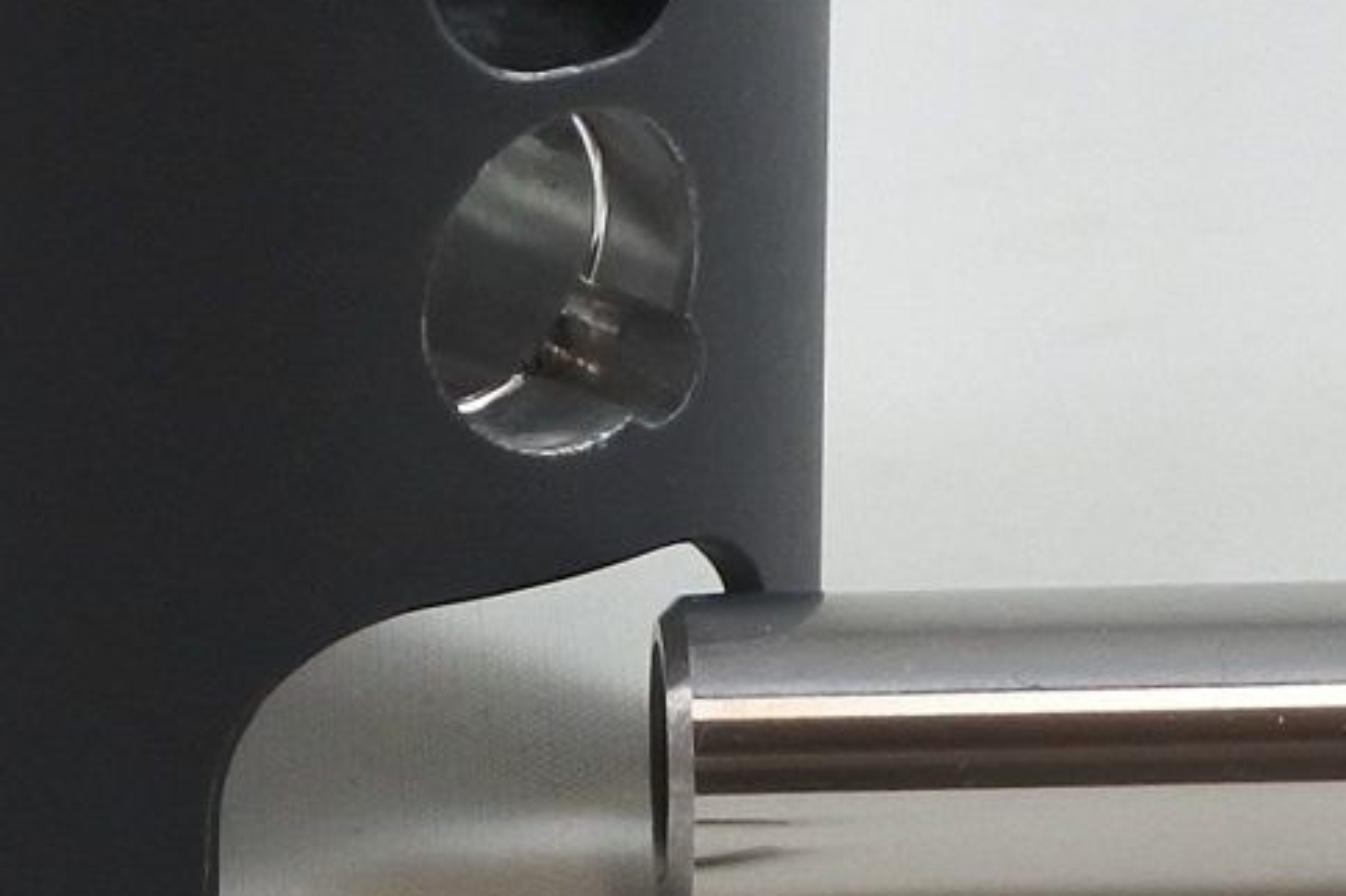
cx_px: 176
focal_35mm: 163
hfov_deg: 12.5
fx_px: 6092
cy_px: 261
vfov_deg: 8.4
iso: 450
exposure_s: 1/125
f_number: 4.5
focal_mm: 16.1
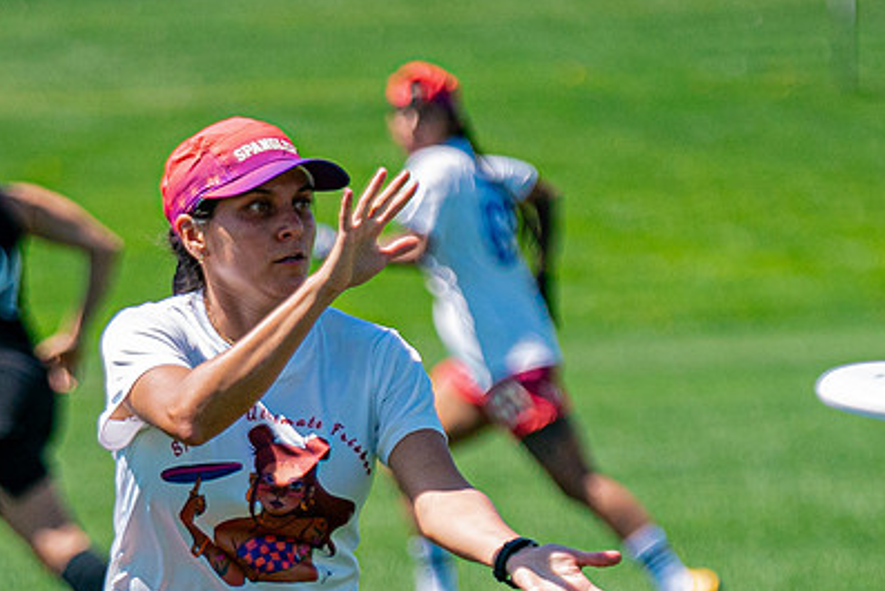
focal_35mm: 588
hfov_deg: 3.5
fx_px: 14459
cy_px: 951
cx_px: 314
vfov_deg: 2.3
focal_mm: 182
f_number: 2.8
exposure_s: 1/6400
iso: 500
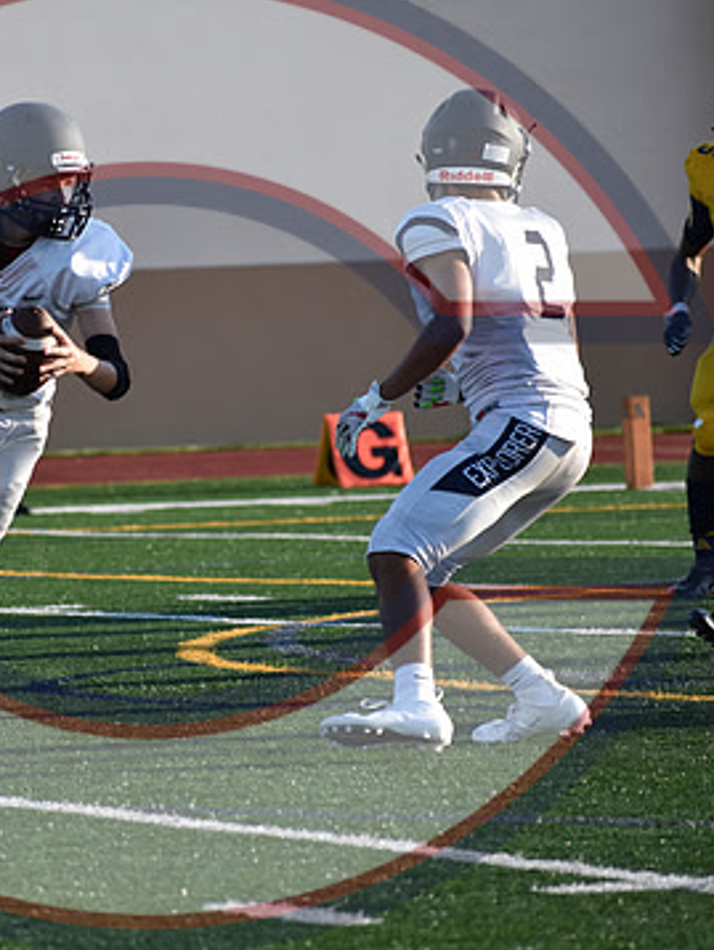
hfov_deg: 3.4
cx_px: 138
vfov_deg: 4.6
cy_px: 450
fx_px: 11861
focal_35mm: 432
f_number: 5.3
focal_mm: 185
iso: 400
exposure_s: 1/1000
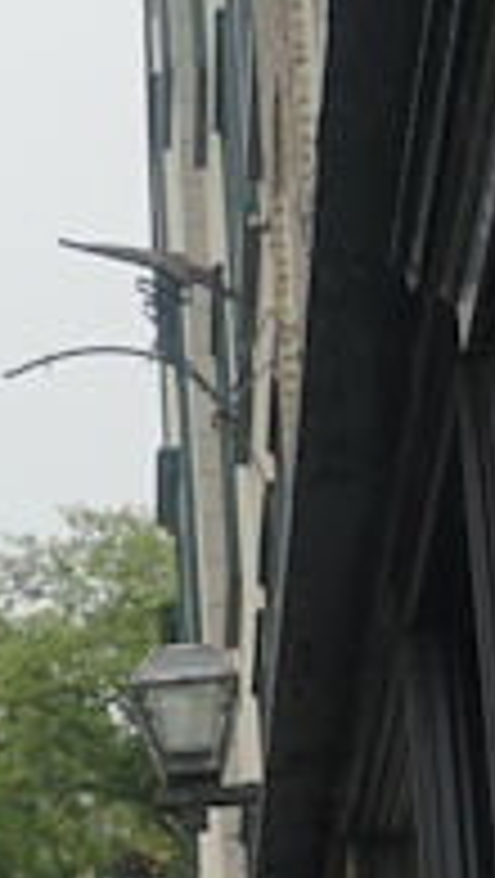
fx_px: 3190
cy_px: 768
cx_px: -801
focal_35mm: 137
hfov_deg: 8.0
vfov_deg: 15.5
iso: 100
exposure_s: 1/125
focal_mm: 20
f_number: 8
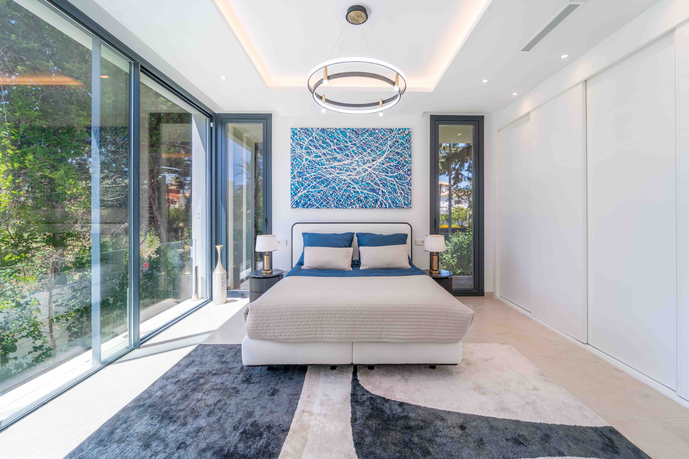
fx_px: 268
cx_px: 344
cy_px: 230
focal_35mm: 14
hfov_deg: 104.2
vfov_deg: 81.2
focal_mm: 14
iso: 200
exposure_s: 1/250
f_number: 9
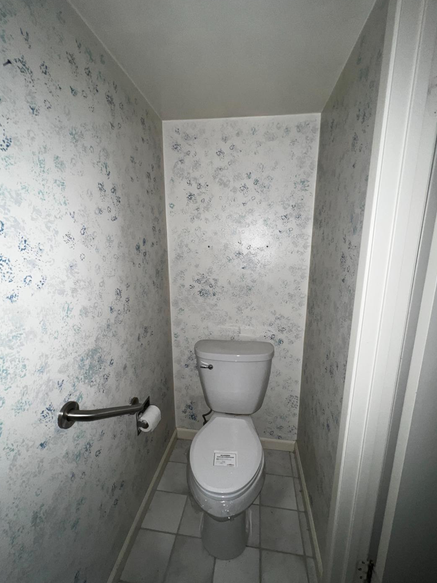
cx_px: 222
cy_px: 295
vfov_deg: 102.1
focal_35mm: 14
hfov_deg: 85.7
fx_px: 236
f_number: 1.8
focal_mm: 1.57
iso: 64
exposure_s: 1/37
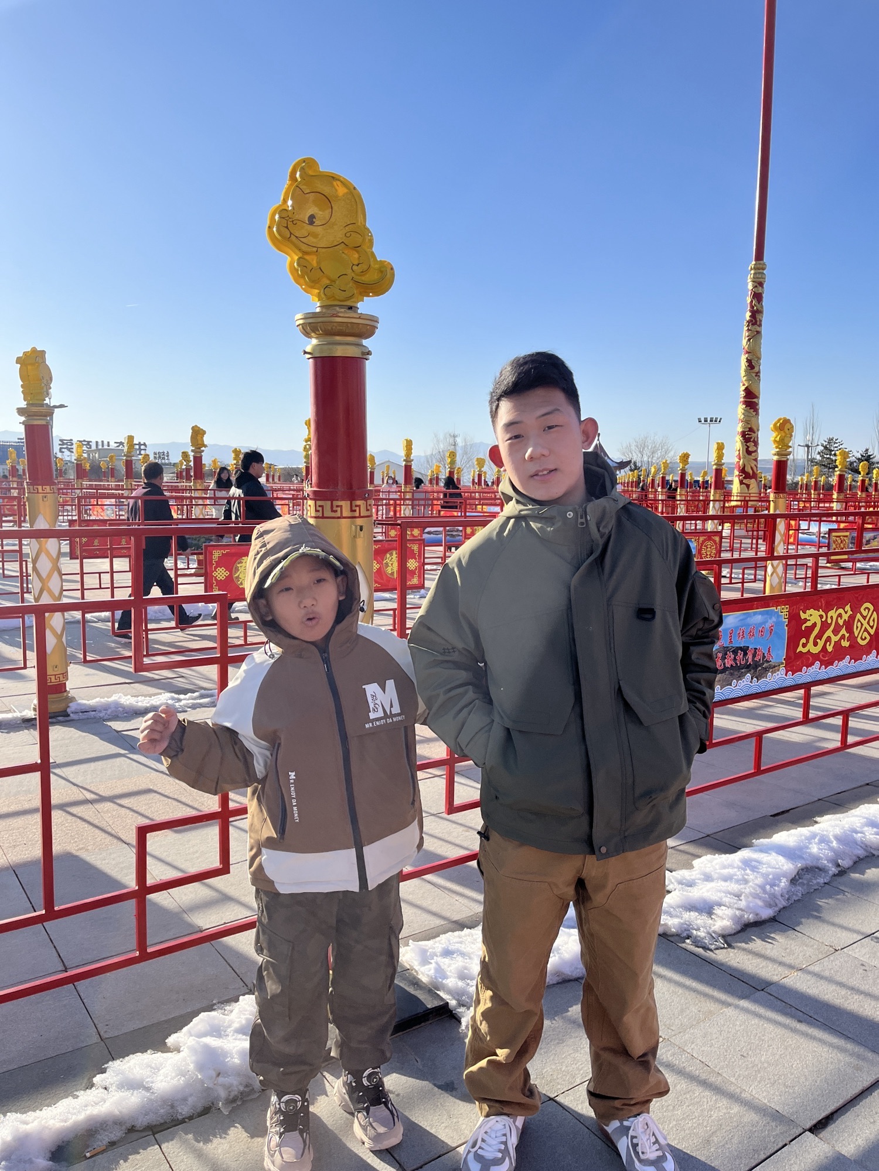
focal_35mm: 26
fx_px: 880
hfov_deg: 53.1
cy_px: 586
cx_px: 440
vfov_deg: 67.3
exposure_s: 1/2825
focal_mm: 5.1
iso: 50
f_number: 1.6
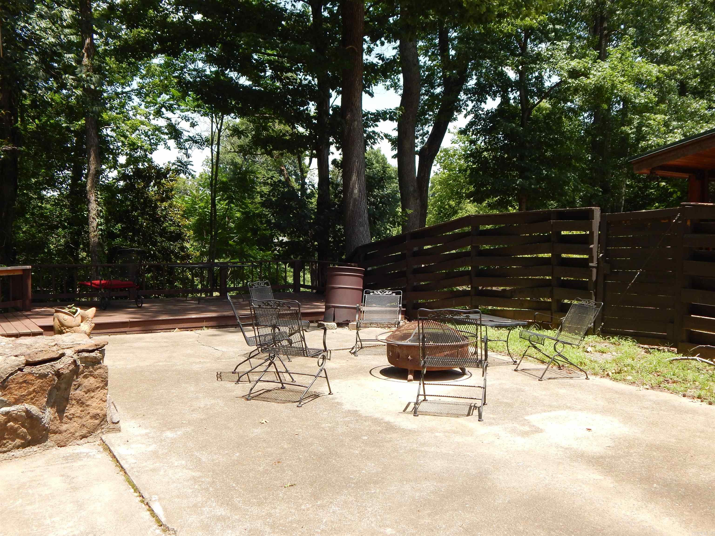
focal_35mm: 34
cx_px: 358
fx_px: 702
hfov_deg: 54.0
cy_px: 268
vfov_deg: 41.8
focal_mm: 6.1
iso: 125
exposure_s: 1/500
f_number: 3.3
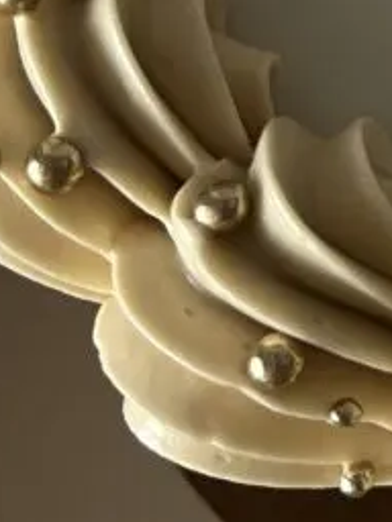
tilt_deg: -80.1
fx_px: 3141
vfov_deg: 9.0
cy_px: -461
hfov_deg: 6.4
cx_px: 1292
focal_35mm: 208
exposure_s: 1/121
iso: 50
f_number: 1.6
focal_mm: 5.1
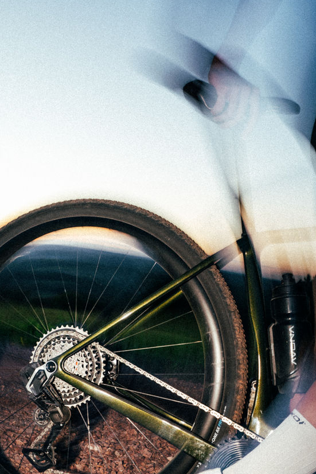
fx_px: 408
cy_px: 333
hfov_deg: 42.1
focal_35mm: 31
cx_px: 122
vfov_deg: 58.3
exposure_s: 1/13
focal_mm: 16
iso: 200
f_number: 6.3
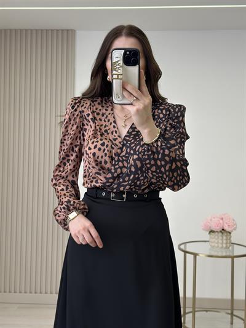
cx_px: 123
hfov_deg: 30.3
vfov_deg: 39.6
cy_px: 164
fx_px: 455
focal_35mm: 48
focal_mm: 6.86
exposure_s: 1/365
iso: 80
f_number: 1.78
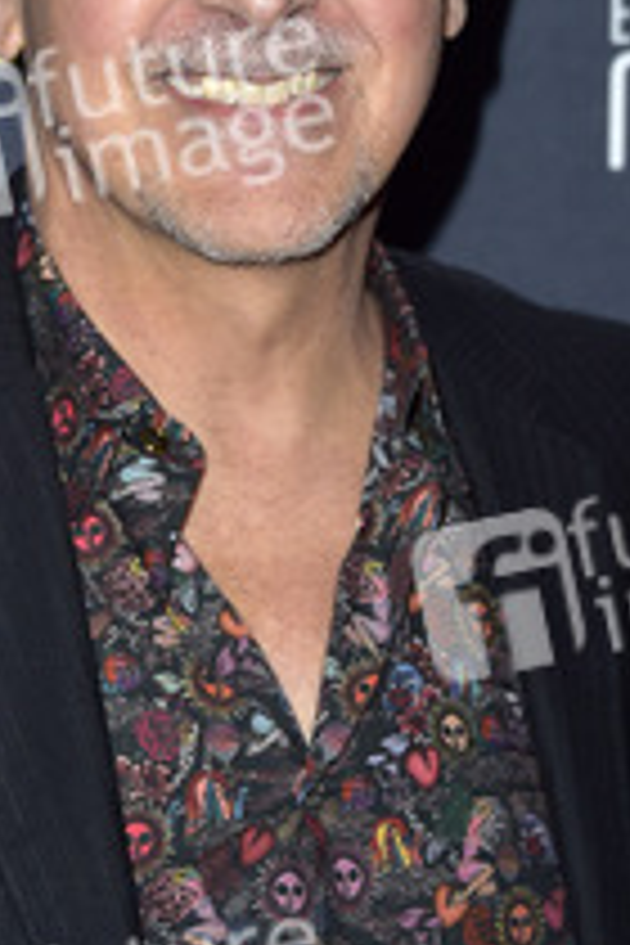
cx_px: 236
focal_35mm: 175
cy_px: 351
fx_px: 4593
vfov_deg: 11.7
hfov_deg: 7.8
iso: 250
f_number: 6.3
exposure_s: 1/250
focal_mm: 92
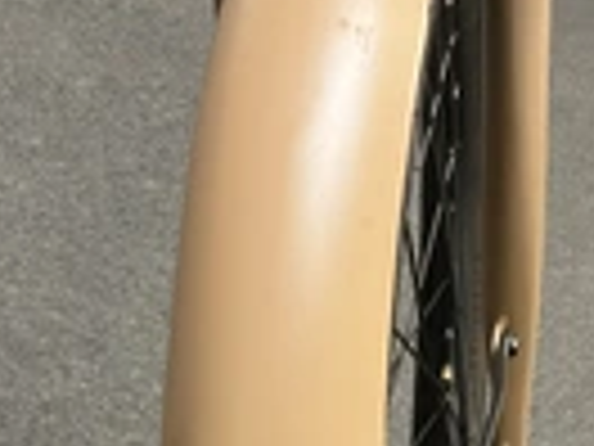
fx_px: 1510
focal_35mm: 88
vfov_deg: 16.1
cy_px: 550
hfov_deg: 22.1
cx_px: 432
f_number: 1.8
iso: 320
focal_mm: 3
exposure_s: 1/40
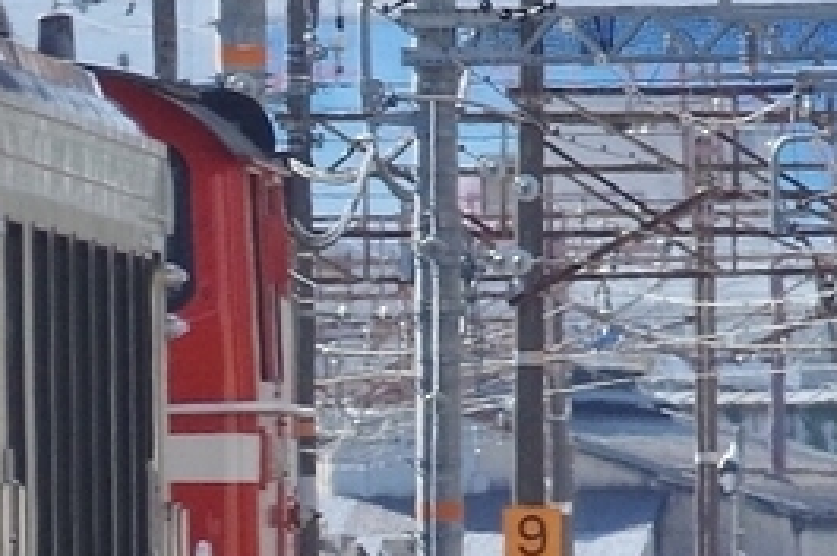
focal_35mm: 1356
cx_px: -294
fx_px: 31488
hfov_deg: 1.5
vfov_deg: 1.0
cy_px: 760
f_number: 8
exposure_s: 1/640
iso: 800
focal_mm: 200
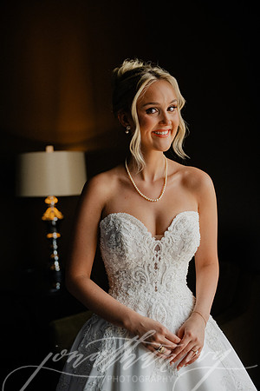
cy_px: 196
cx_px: 130
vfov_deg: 35.1
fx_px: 617
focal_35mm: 57
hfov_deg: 23.8
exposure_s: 1/320
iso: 640
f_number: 2.8
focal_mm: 57
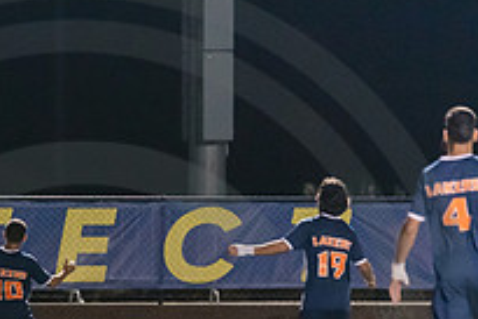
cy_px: 378
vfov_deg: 2.4
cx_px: 75
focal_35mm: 566
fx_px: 7520
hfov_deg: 3.6
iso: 3200
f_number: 2.8
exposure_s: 1/800
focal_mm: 200
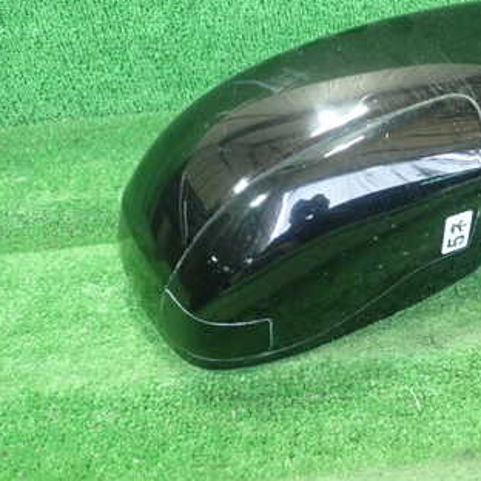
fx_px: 802
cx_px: 398
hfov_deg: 32.3
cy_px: 151
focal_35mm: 51
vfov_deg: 33.0
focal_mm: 5.5
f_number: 2.3
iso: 800
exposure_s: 1/125
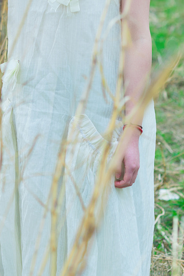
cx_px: 16
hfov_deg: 7.2
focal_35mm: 191
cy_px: 20
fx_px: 1464
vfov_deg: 10.7
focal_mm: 85
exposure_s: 1/320
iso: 64
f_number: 4
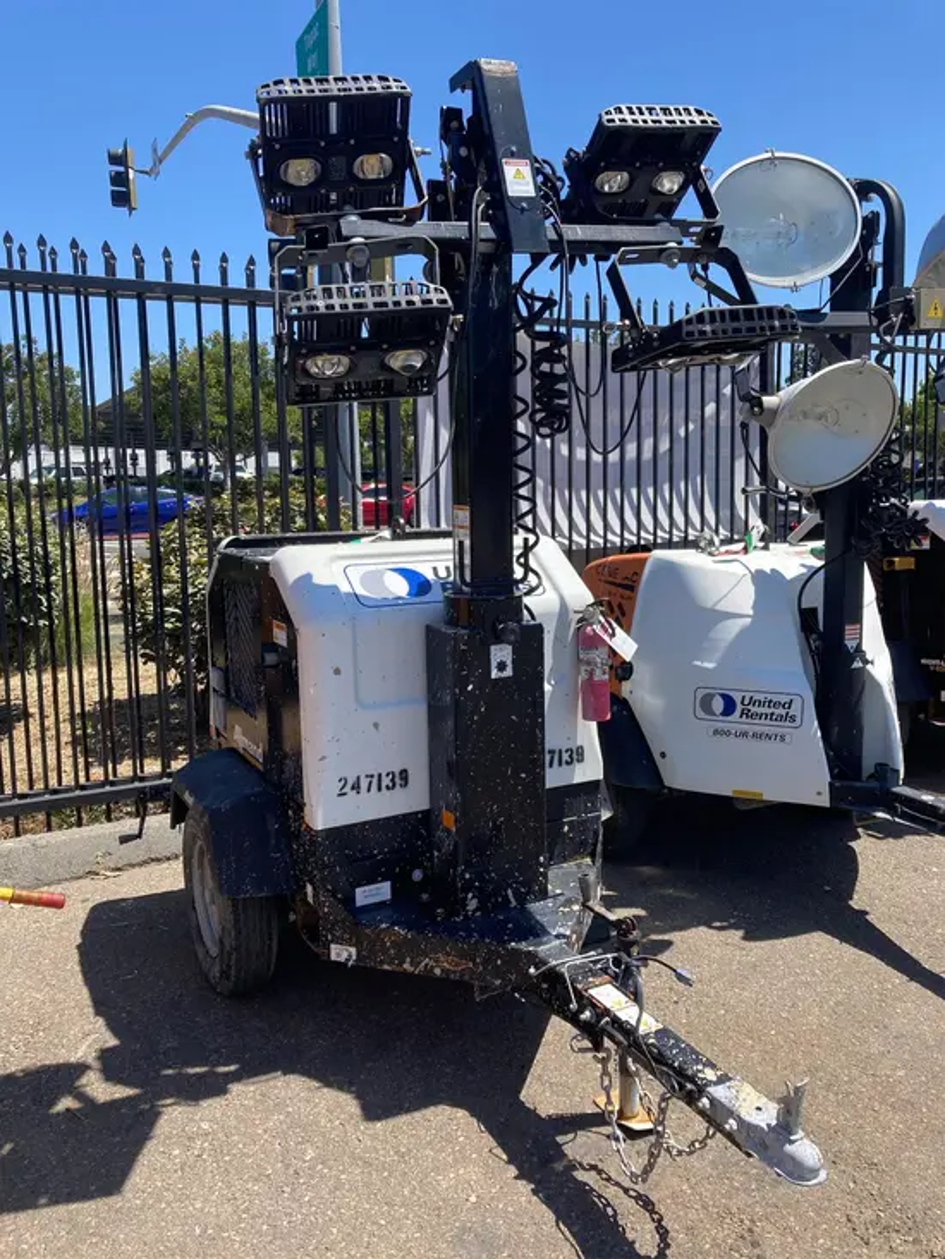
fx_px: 1019
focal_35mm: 28
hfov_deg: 49.8
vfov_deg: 63.4
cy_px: 630
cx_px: 472
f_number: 1.8
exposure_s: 1/1230
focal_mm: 3.99
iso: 20
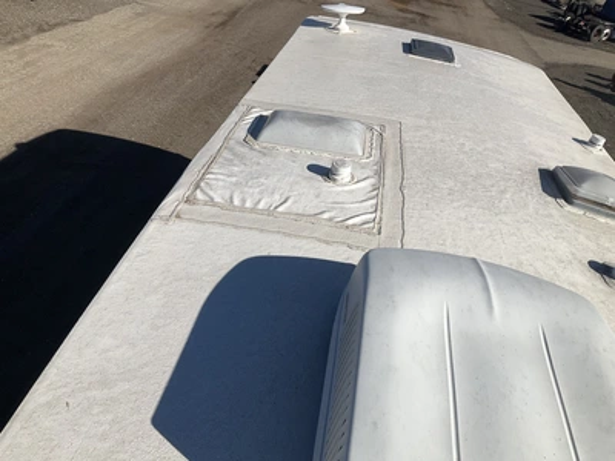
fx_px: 515
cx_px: 308
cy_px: 230
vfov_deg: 48.2
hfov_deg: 61.7
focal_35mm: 29
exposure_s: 1/4785
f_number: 1.8
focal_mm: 3
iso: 25
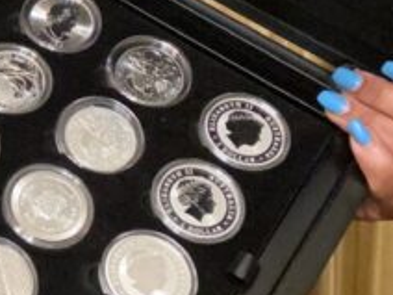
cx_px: -135
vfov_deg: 17.2
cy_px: 39
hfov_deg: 20.7
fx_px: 965
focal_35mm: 85
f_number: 2.2
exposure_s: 1/30
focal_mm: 2.71
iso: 500
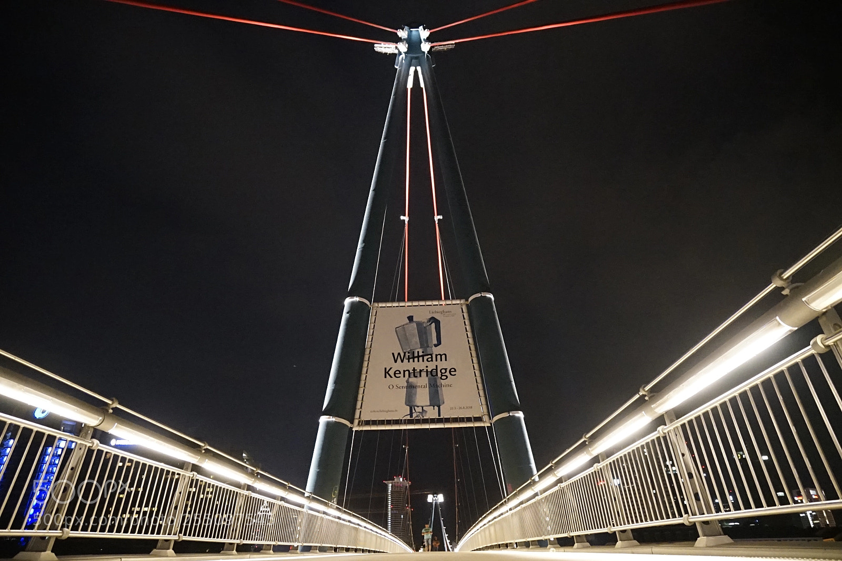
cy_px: 280
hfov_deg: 73.8
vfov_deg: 53.1
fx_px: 561
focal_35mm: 24
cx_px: 421
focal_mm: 16
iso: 5000
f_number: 4
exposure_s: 1/8
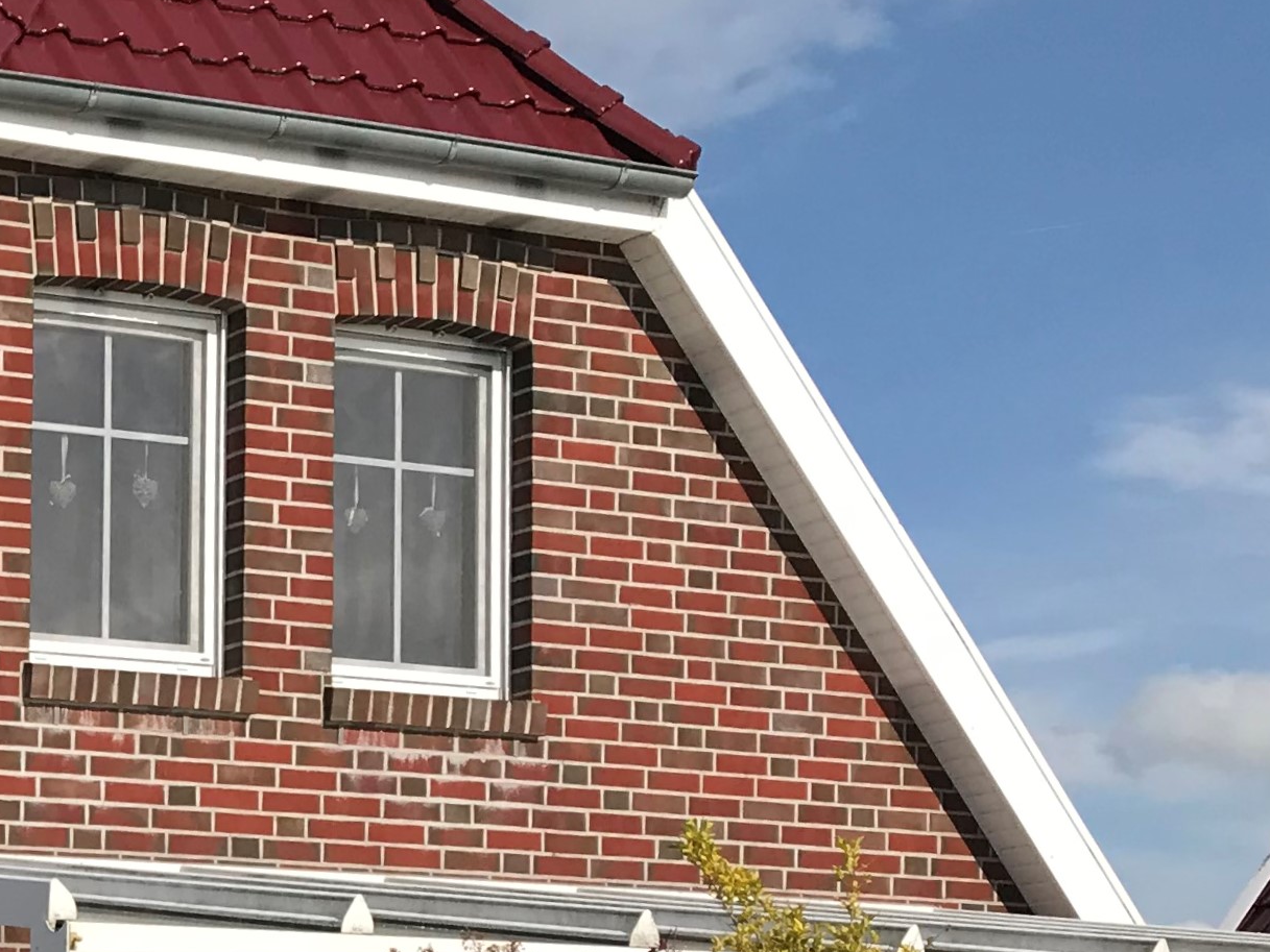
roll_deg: -1.6
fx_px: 3266
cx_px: -474
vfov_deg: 15.7
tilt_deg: -1.5
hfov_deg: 19.8
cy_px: 1291
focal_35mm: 89
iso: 20
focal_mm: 3.99
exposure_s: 1/2907
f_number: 1.8
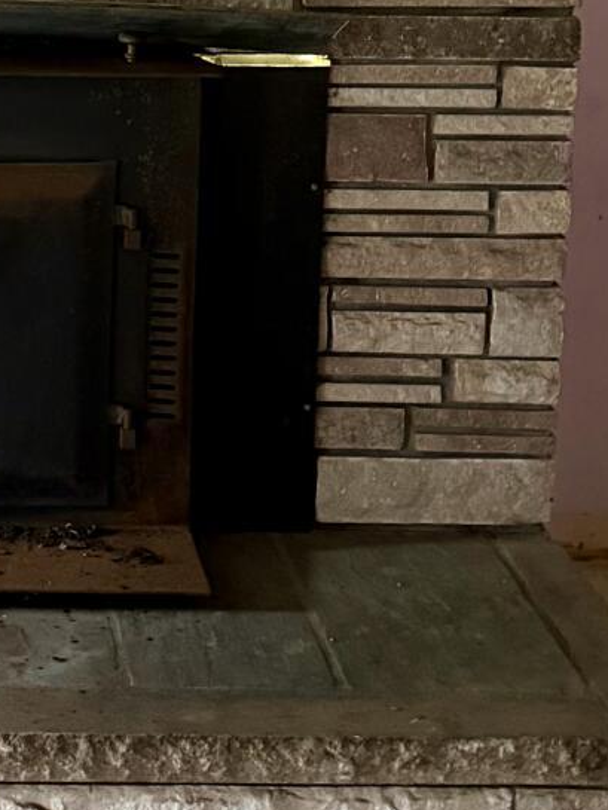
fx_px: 2060
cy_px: -13
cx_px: -117
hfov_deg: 16.1
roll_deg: +0.4
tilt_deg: -8.3
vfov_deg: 21.4
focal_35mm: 88
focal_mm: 6.76
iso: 1000
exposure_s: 1/30
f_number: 1.78
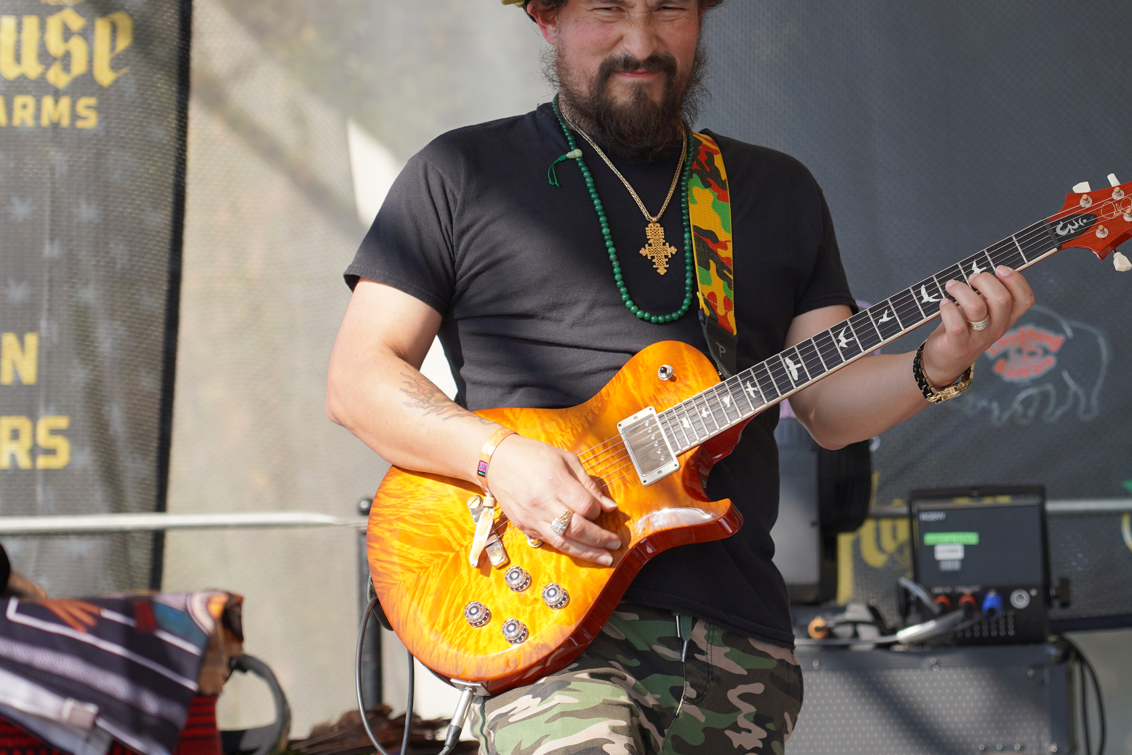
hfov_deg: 12.8
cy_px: 375
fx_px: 5031
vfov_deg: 8.6
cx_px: 721
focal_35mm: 160
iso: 100
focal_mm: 105
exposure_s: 1/320
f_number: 4.5
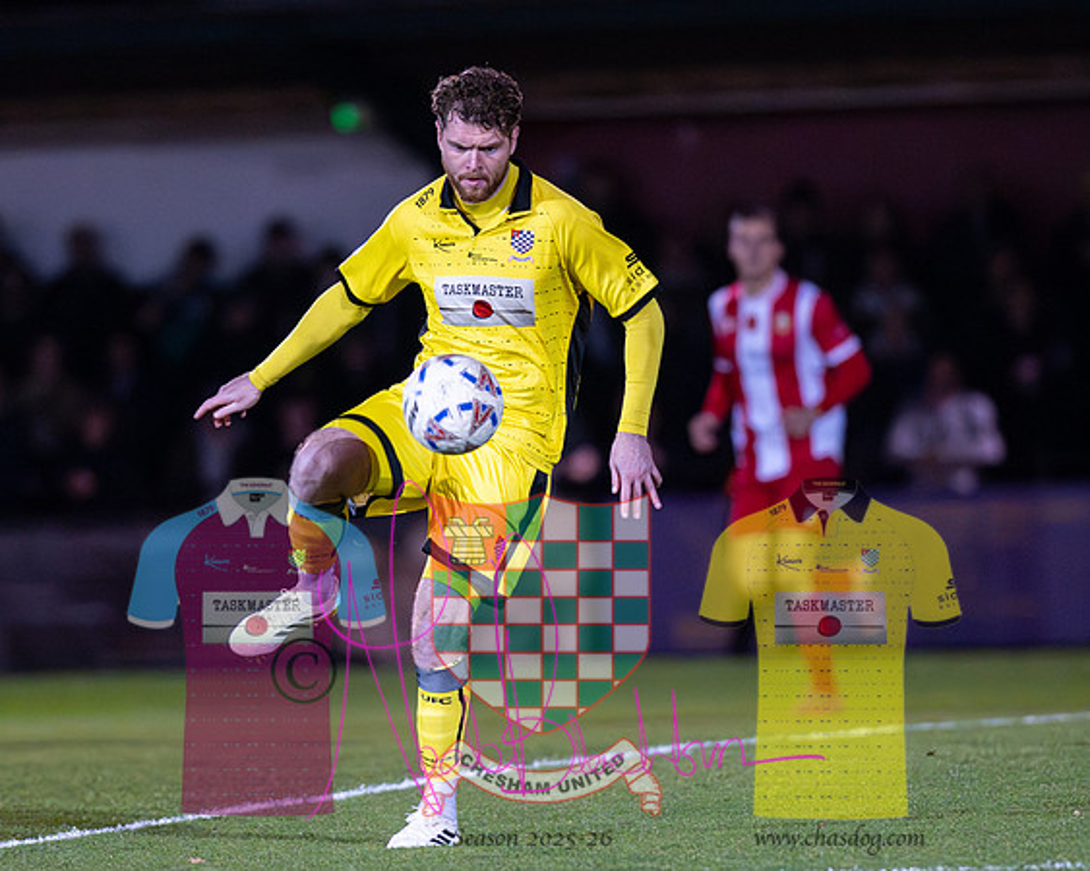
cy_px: 406
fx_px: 15230
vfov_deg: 3.3
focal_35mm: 472
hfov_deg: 4.1
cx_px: 487
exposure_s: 1/1000
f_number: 2.8
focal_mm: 300
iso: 8000
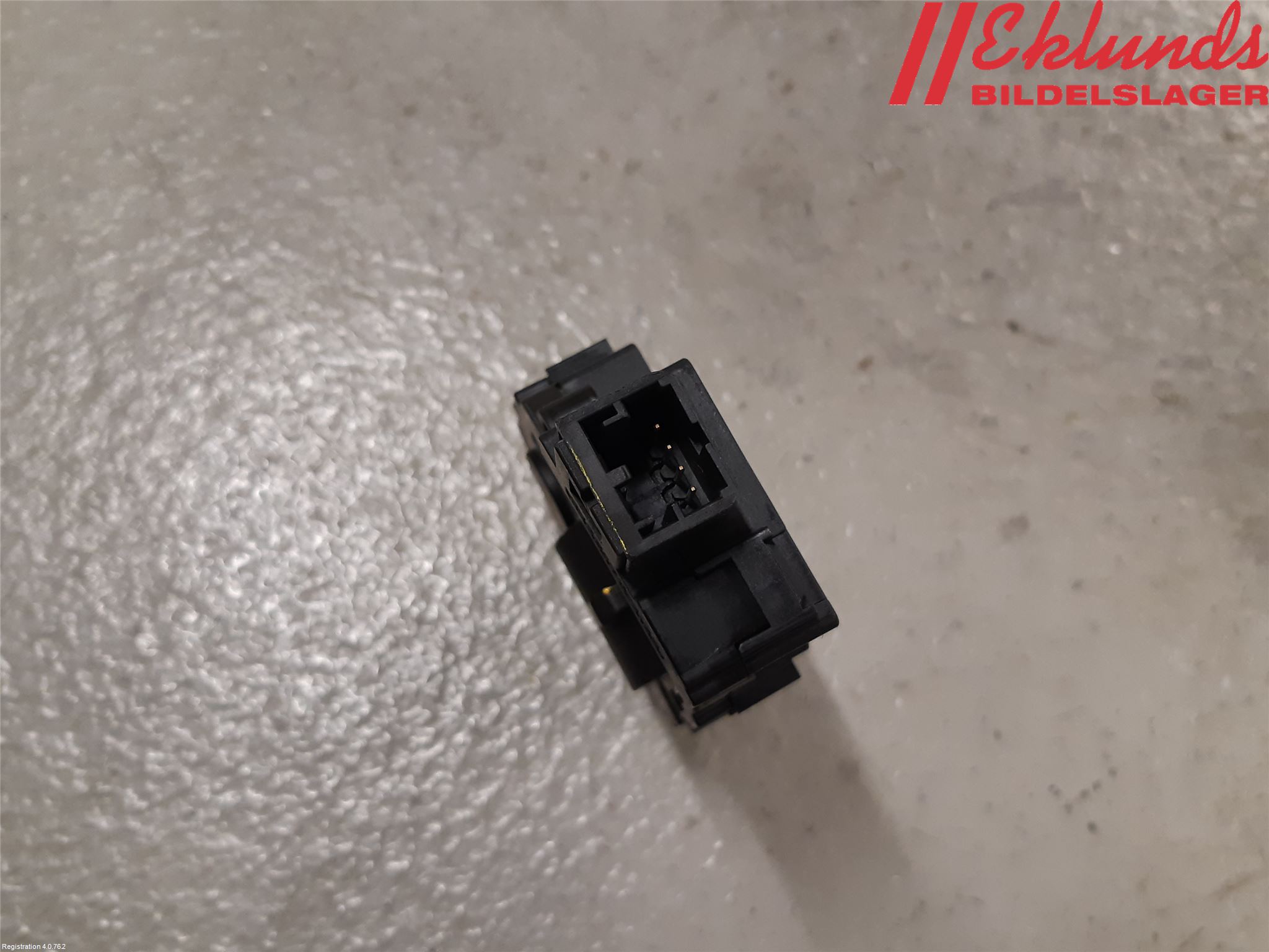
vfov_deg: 53.1
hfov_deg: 67.3
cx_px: 634
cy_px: 476
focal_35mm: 26
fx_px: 953
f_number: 1.7
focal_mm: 3.93
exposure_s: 1/50
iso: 125
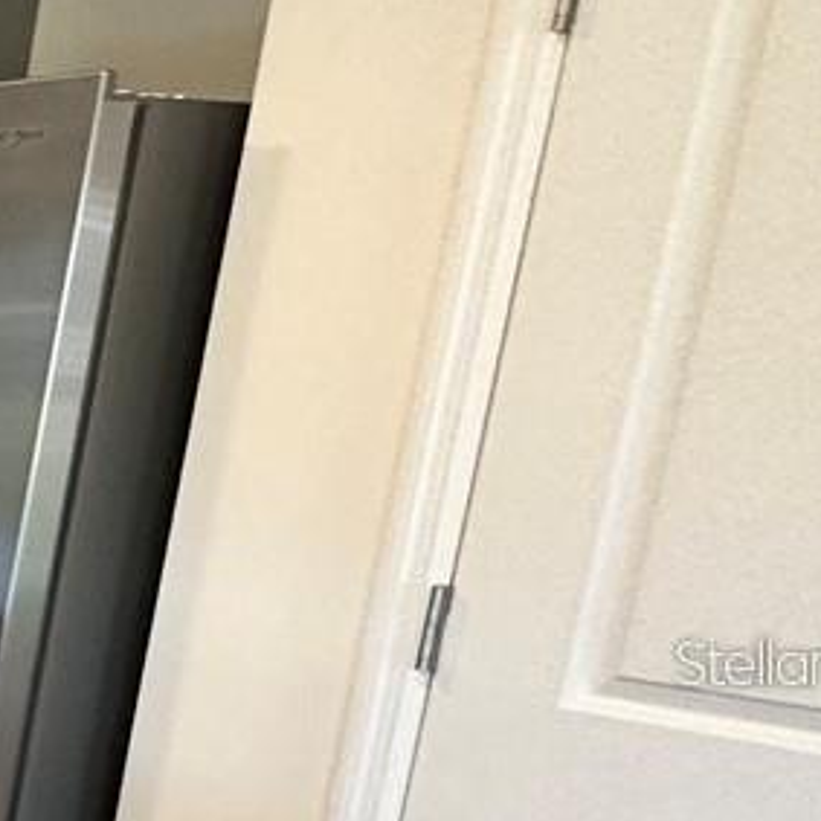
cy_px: 661
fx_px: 1878
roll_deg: -1.9
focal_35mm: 70
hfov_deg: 13.3
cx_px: -1372
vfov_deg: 24.3
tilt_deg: -11.7
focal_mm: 2.22
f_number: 2.2
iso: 250
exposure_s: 1/120
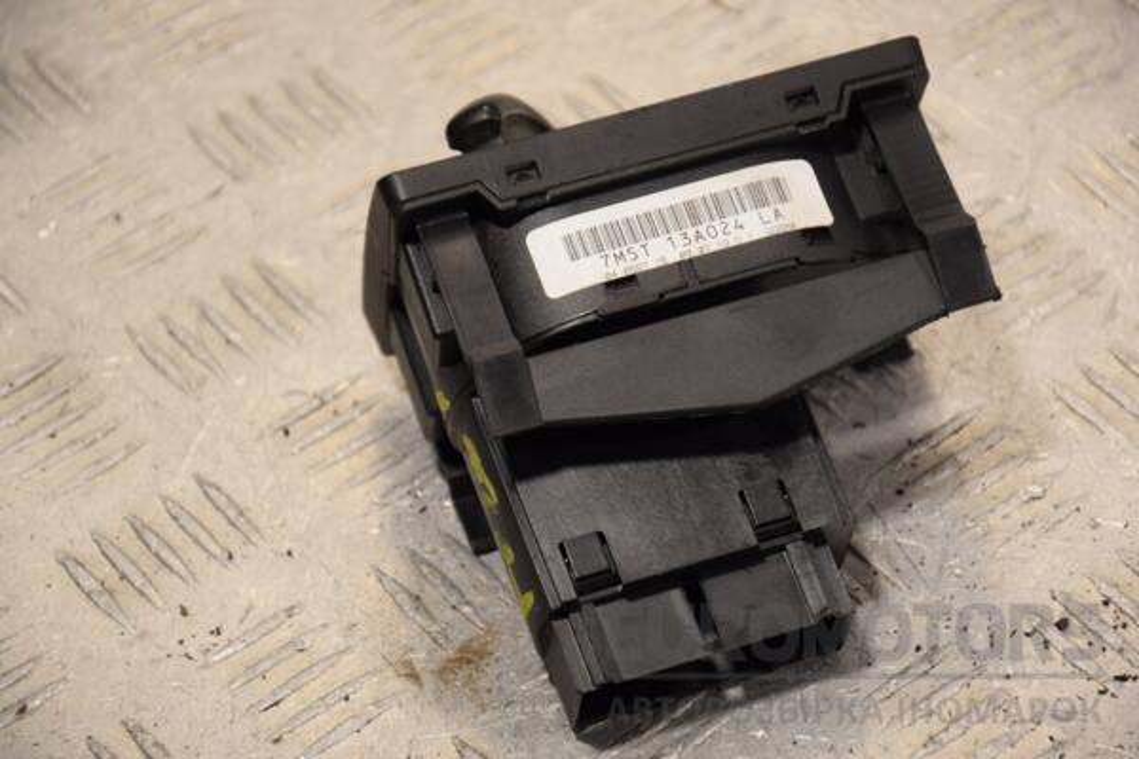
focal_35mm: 147
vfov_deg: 9.3
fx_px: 4651
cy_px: 380
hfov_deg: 14.0
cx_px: 570
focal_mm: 98
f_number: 5.6
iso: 400
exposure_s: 1/125
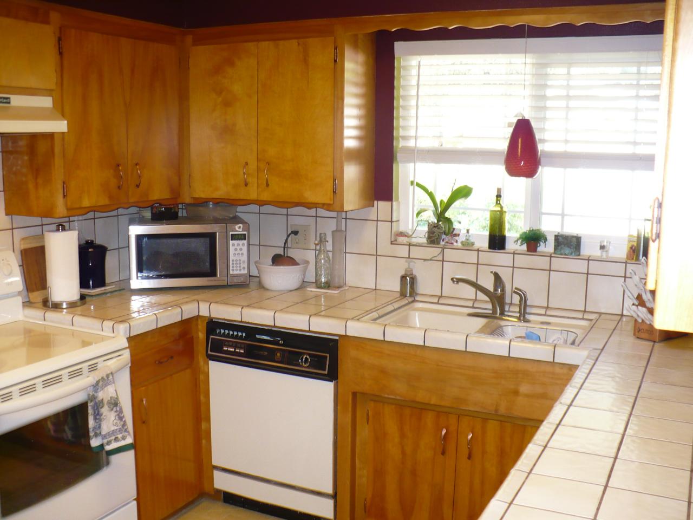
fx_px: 741
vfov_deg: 38.7
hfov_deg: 50.1
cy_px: 260
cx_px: 346
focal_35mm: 37
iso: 200
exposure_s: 1/30
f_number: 2.8
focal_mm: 6.1
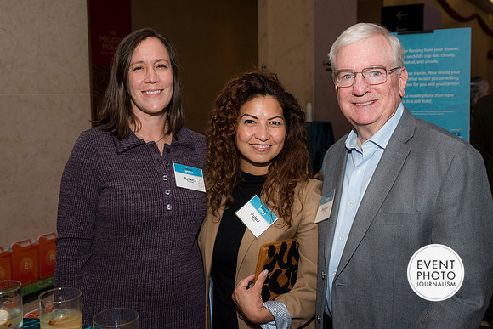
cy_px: 164
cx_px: 246
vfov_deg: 35.1
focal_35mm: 38
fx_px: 520
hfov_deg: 50.7
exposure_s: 1/125
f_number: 5.6
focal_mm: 38
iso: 800
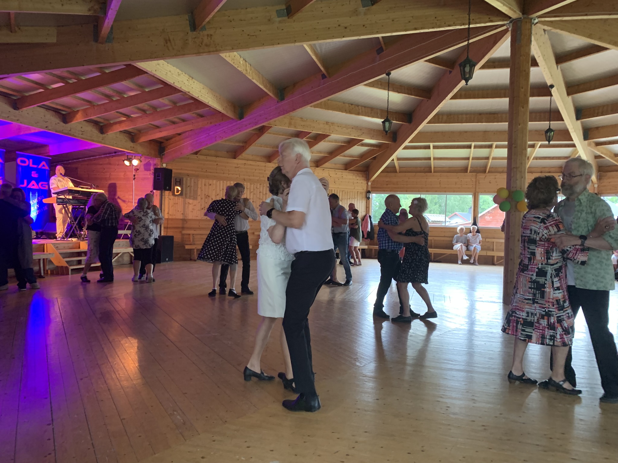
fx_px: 464
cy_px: 232
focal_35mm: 26
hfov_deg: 67.3
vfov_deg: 53.1
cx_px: 309
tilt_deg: -1.5
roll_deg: -1.3
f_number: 1.8
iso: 320
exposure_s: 1/33
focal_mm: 4.25
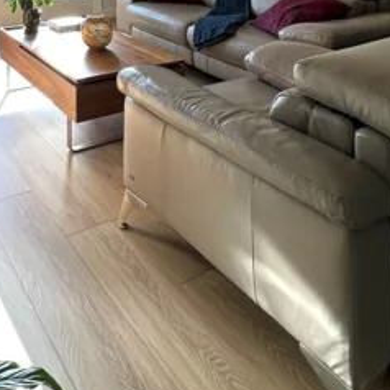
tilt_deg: -11.6
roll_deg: +1.1
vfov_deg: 51.5
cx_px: 85
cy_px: 33
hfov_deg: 55.4
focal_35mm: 27
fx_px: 344
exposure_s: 1/150
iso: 32
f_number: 1.8
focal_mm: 1.57
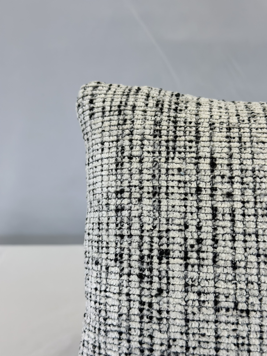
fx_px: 494
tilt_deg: -9.3
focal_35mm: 48
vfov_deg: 39.7
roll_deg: +1.6
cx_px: 134
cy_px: 178
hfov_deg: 30.3
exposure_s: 1/280
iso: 80
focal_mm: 6.86
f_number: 1.78
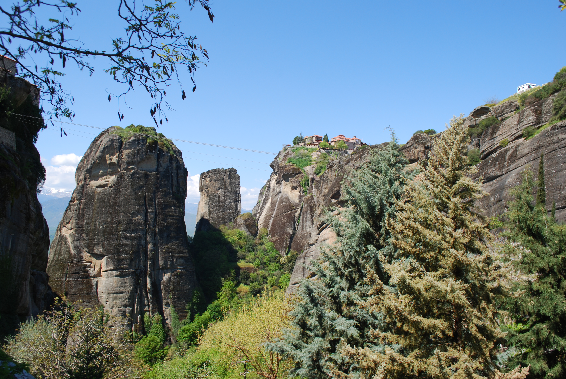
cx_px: 283
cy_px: 190
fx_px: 425
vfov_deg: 48.0
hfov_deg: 67.3
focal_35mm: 27
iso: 100
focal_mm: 18
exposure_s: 1/200
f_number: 7.1
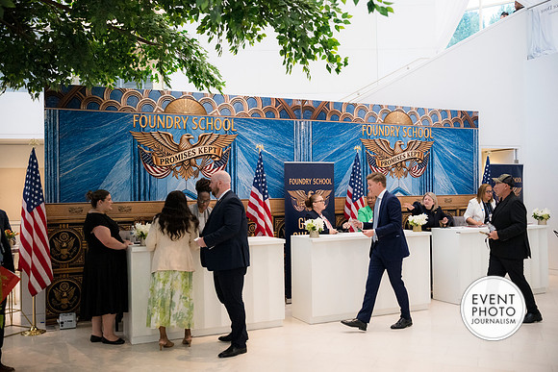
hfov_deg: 54.4
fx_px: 543
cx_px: 279
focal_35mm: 35
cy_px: 186
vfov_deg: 37.9
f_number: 2.8
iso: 3200
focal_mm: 35
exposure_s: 1/200
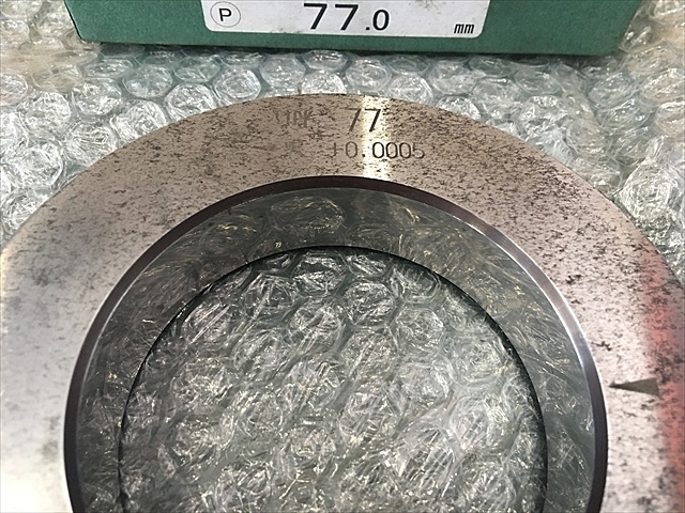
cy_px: 256
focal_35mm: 29
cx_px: 342
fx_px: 574
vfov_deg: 48.2
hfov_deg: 61.7
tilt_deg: -59.8
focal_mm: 4.15
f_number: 2.2
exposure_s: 1/30
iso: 125
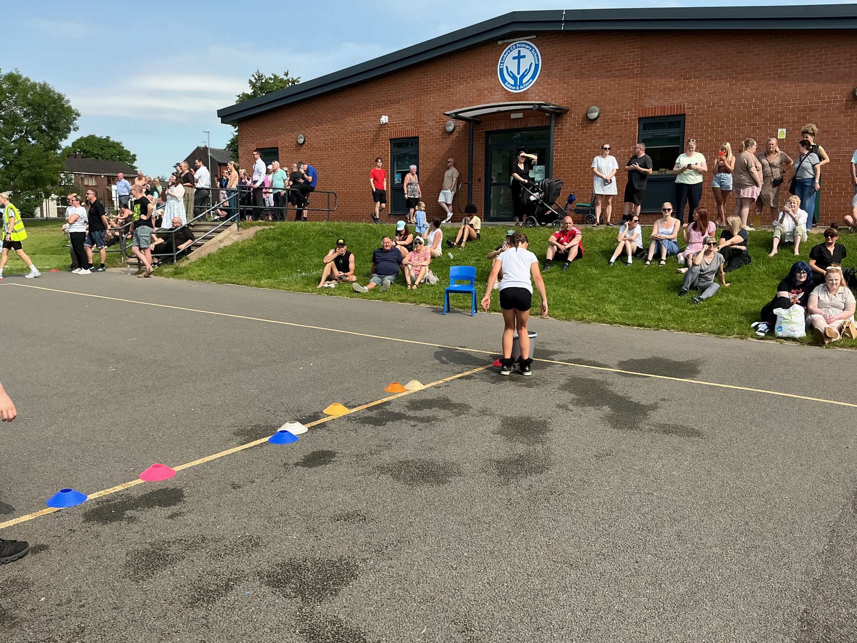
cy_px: 322
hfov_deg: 61.7
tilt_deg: -9.4
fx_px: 718
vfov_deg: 48.2
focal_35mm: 29
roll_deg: -0.6
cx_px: 428
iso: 25
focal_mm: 3
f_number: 1.8
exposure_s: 1/1279
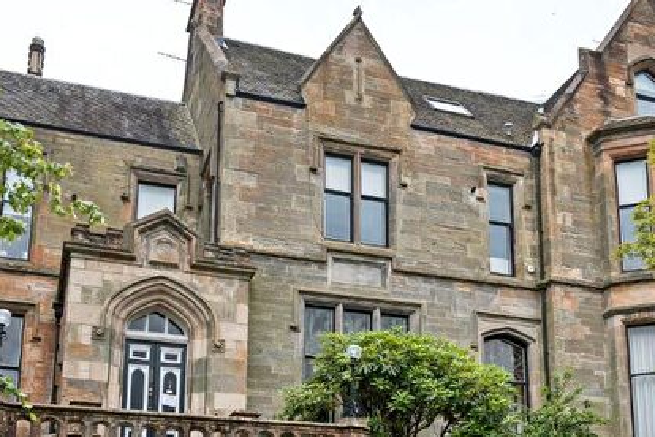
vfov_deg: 27.5
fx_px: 891
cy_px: 256
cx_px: 399
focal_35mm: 49
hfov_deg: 40.1
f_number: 4
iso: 250
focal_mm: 29
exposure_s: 1/1000
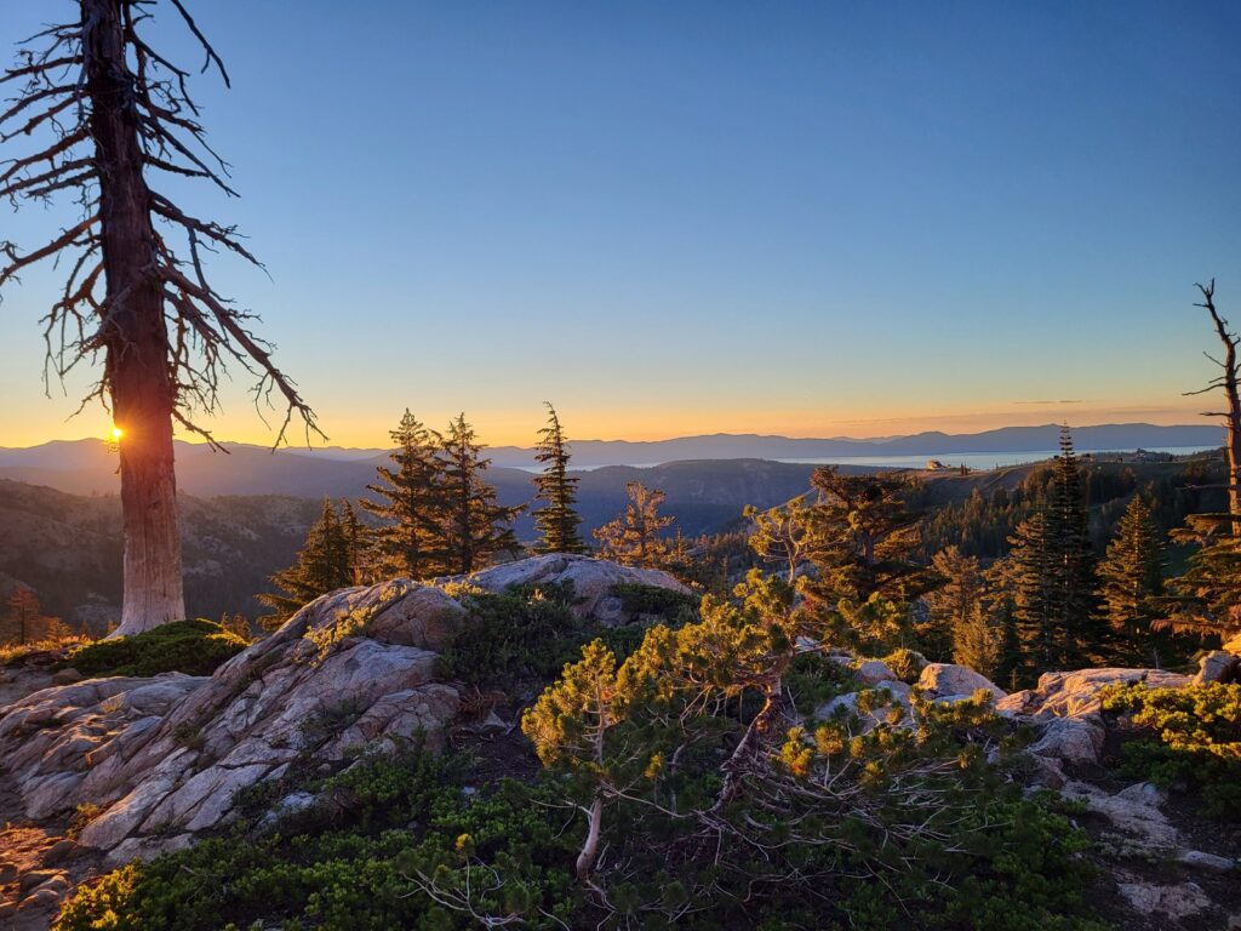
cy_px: 466
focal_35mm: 26
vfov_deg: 53.1
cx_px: 620
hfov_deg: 67.3
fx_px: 932
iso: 40
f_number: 1.8
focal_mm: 5.4
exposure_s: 1/526
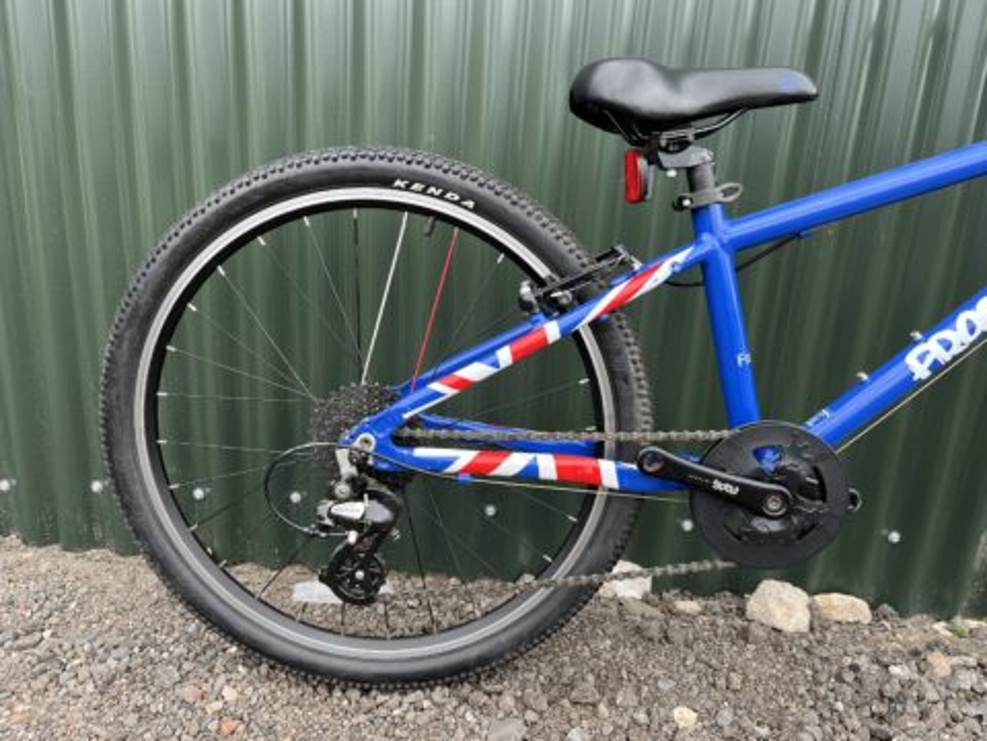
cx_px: 494
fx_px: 741
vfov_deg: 53.1
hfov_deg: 67.3
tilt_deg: -14.7
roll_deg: -2.7
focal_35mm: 26
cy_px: 370
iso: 50
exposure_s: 1/257
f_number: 1.6
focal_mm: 5.1
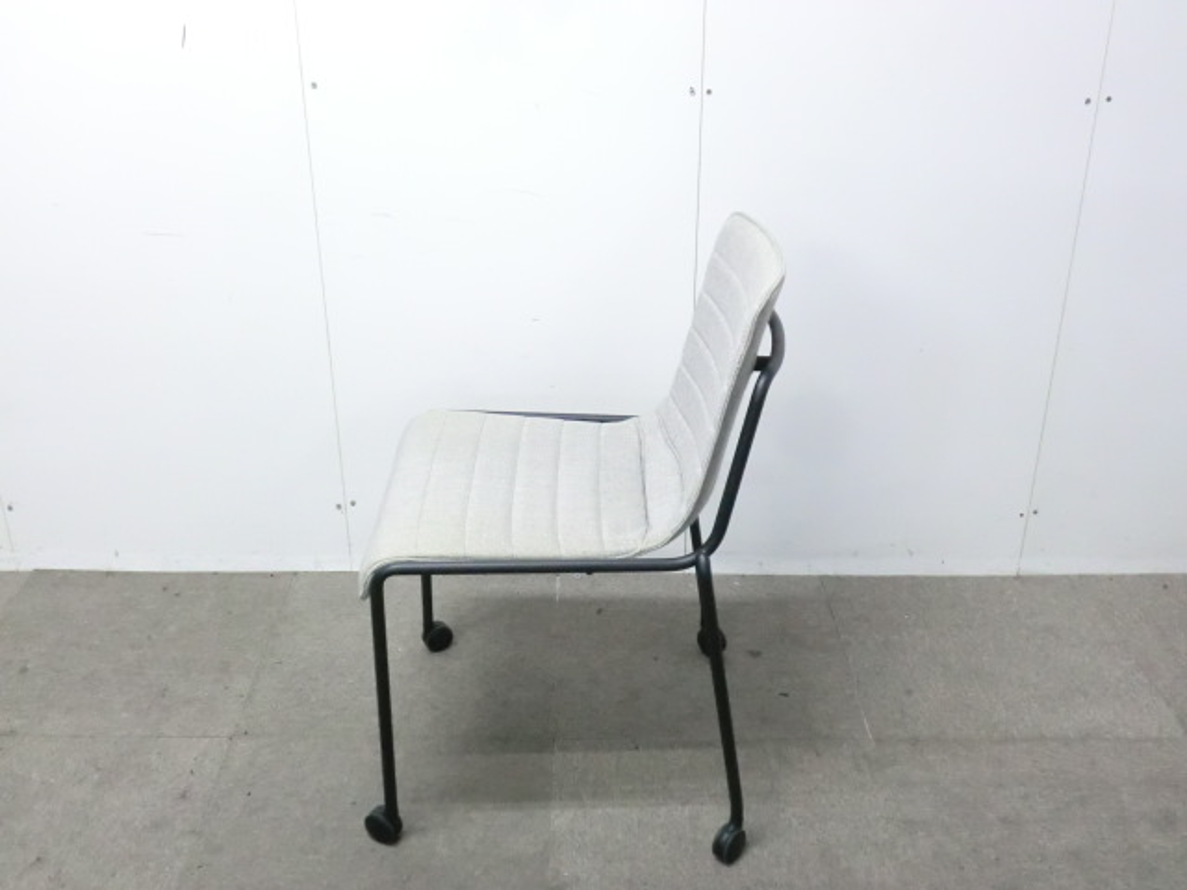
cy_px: 445
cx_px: 594
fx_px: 1303
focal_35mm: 38
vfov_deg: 37.7
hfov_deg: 49.0
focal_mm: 6.9
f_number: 3.9
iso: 800
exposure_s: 1/30
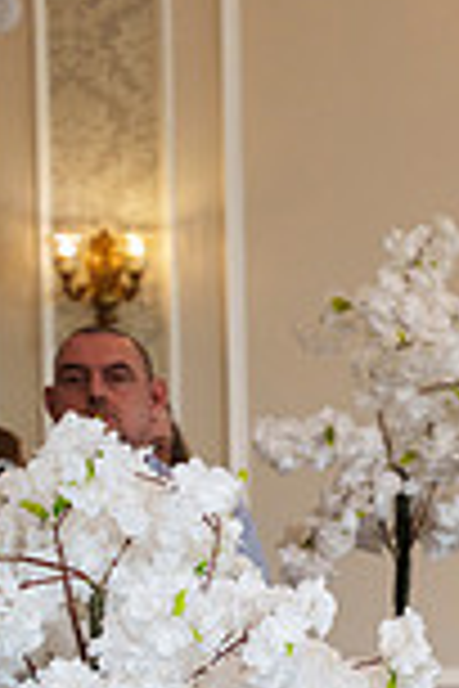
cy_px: 698
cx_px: 1101
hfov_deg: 5.5
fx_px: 4647
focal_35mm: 243
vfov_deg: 8.4
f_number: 4
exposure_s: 1/160
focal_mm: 61
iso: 800
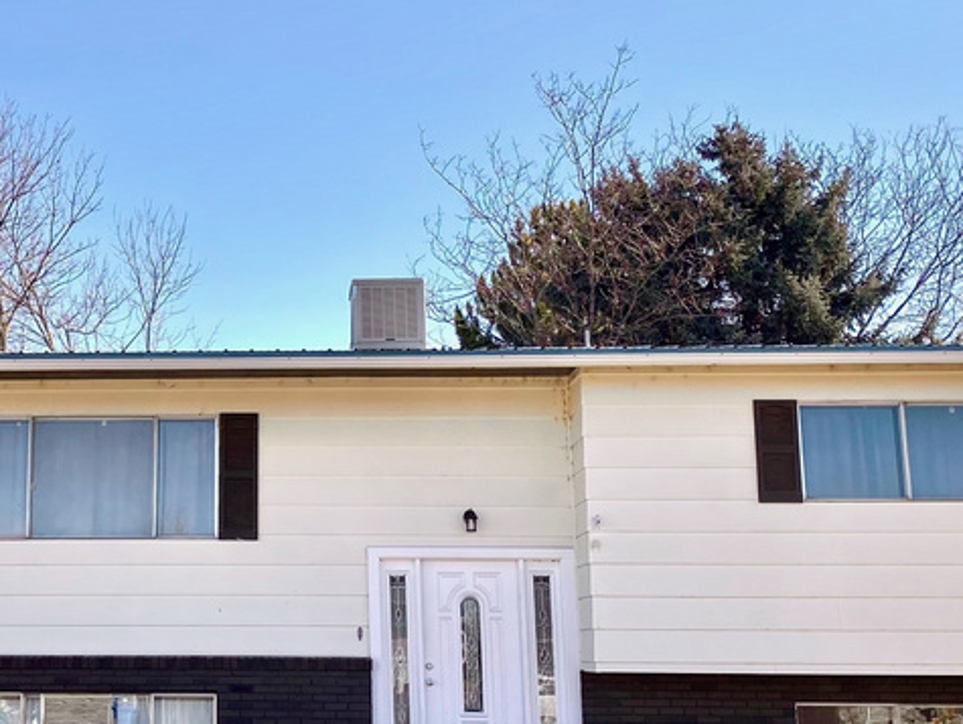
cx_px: 189
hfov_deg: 33.3
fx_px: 1559
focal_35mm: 56
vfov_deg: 26.1
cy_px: 339
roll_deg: -1.0
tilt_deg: +12.0
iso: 32
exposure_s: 1/2463
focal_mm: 4.25
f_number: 1.8
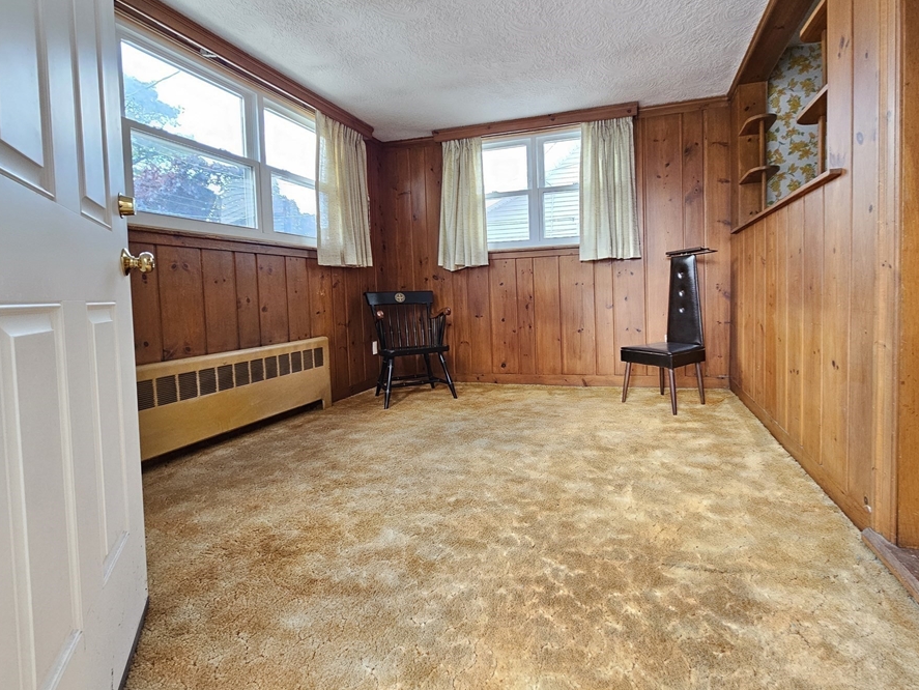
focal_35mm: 15
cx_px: 516
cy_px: 311
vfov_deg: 81.5
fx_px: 398
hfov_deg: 97.7
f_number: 2.2
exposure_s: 1/60
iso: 250
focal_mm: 2.2
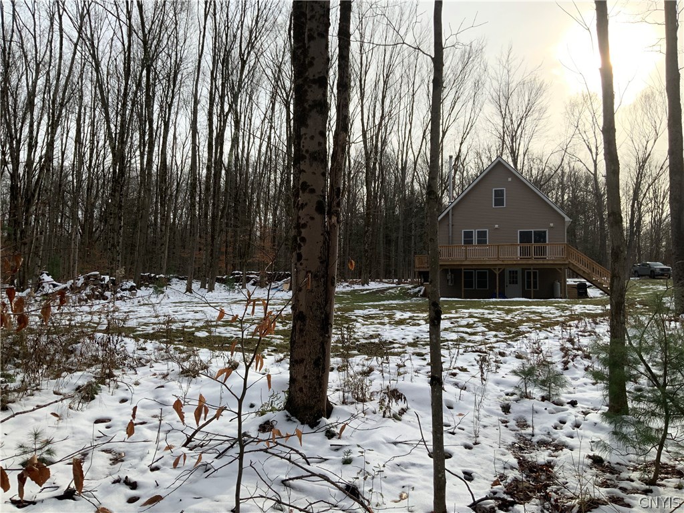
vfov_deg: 48.2
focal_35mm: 29
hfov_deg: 61.7
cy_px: 256
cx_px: 342
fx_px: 573
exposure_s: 1/1250
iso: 16
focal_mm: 3
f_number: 1.8
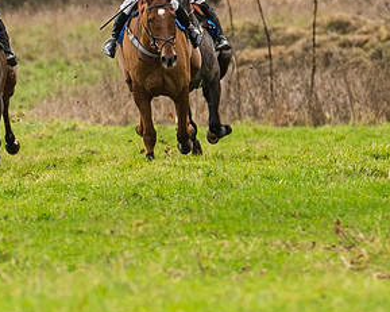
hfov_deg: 1.3
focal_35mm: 1499
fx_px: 17296
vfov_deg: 1.0
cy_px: 8
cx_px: -7
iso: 800
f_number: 4
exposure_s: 1/1000
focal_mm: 300
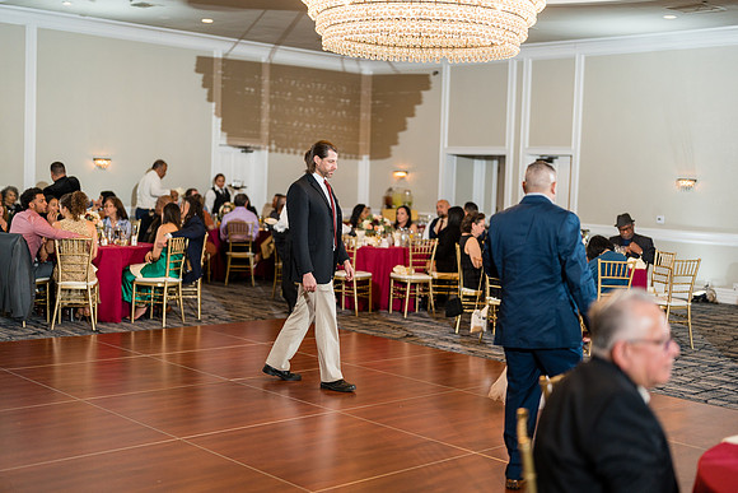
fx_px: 1025
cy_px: 246
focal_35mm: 50
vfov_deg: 27.0
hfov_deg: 39.6
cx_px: 369
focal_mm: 50
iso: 500
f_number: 1.2
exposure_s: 1/250
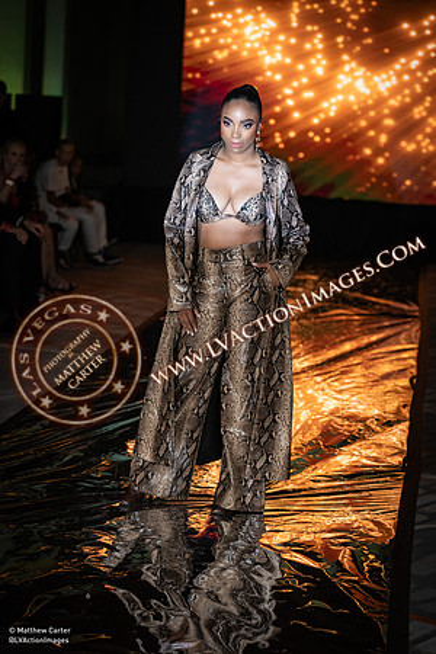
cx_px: 218
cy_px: 327
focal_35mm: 80
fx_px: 1453
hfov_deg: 17.1
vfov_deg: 25.4
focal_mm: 80
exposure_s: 1/640
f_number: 2.8
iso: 1600
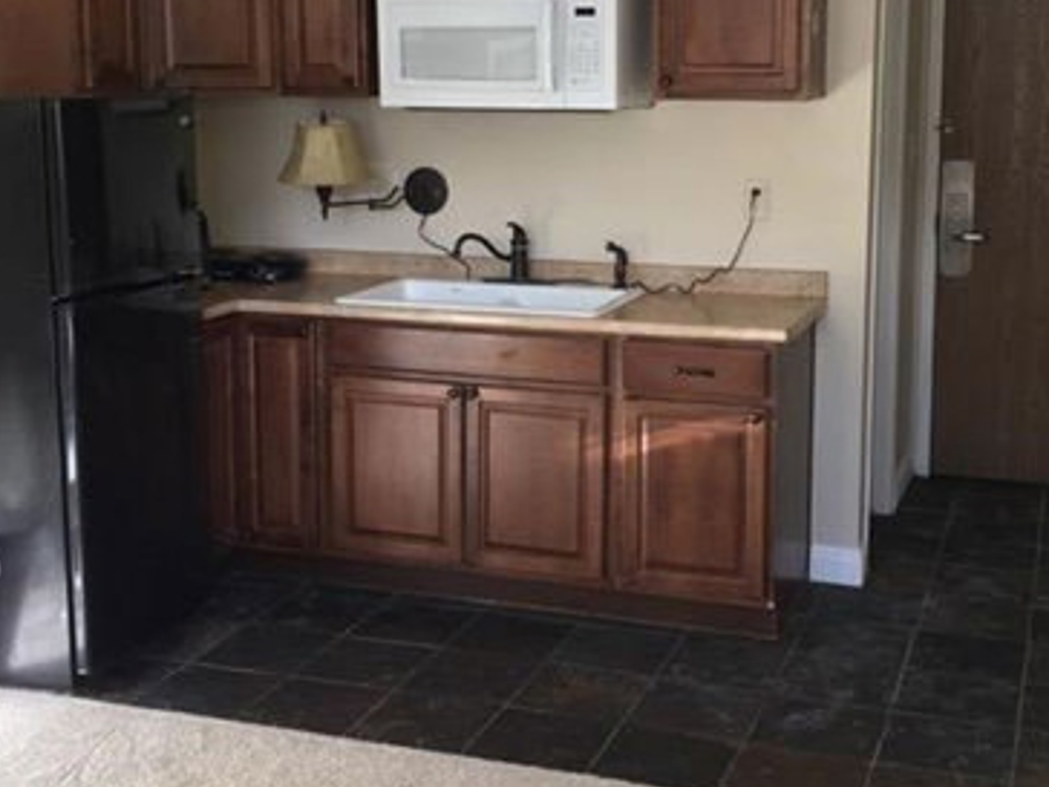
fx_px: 1545
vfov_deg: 28.5
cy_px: 294
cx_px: 553
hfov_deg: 37.5
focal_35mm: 51
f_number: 2.2
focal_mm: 4.15
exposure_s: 1/40
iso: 25
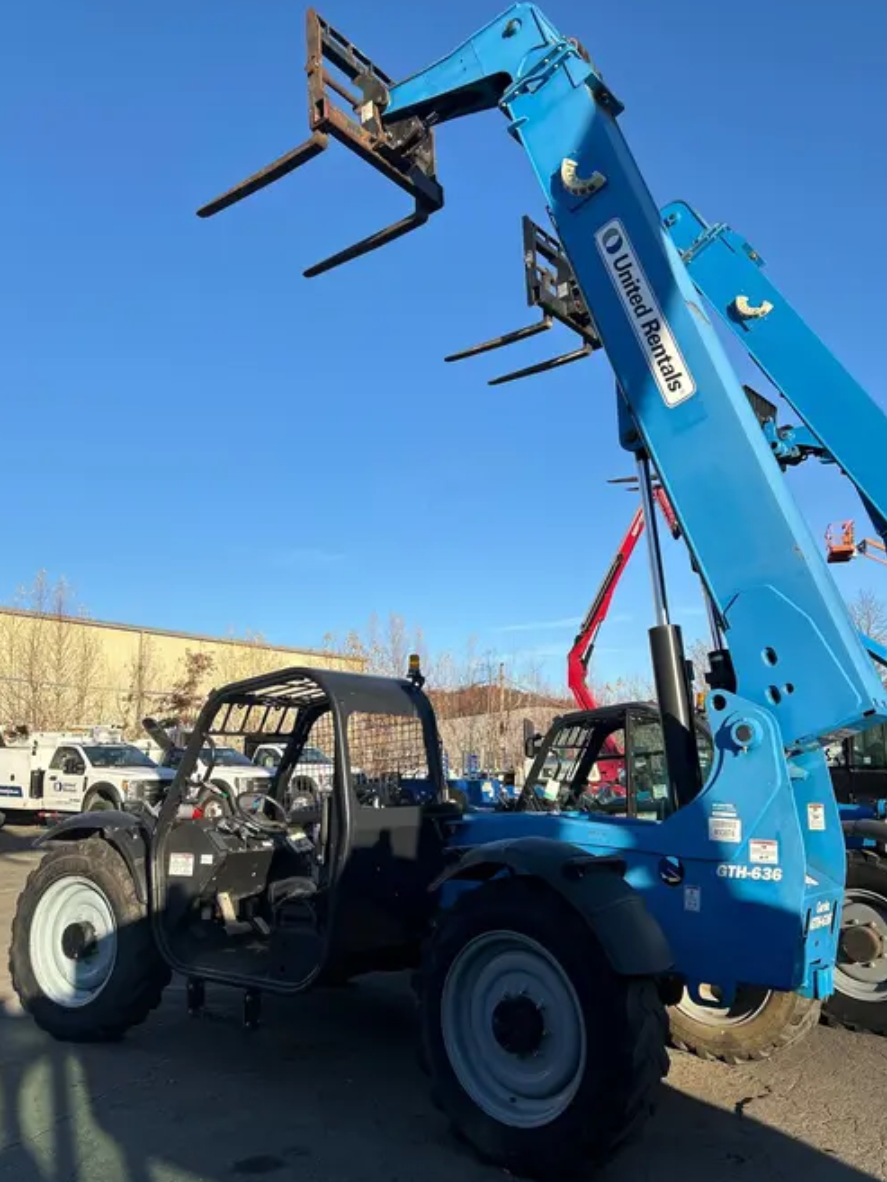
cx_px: 435
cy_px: 636
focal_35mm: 29
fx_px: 990
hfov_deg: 48.2
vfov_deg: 61.6
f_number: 1.5
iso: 50
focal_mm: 5.7
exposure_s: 1/2841
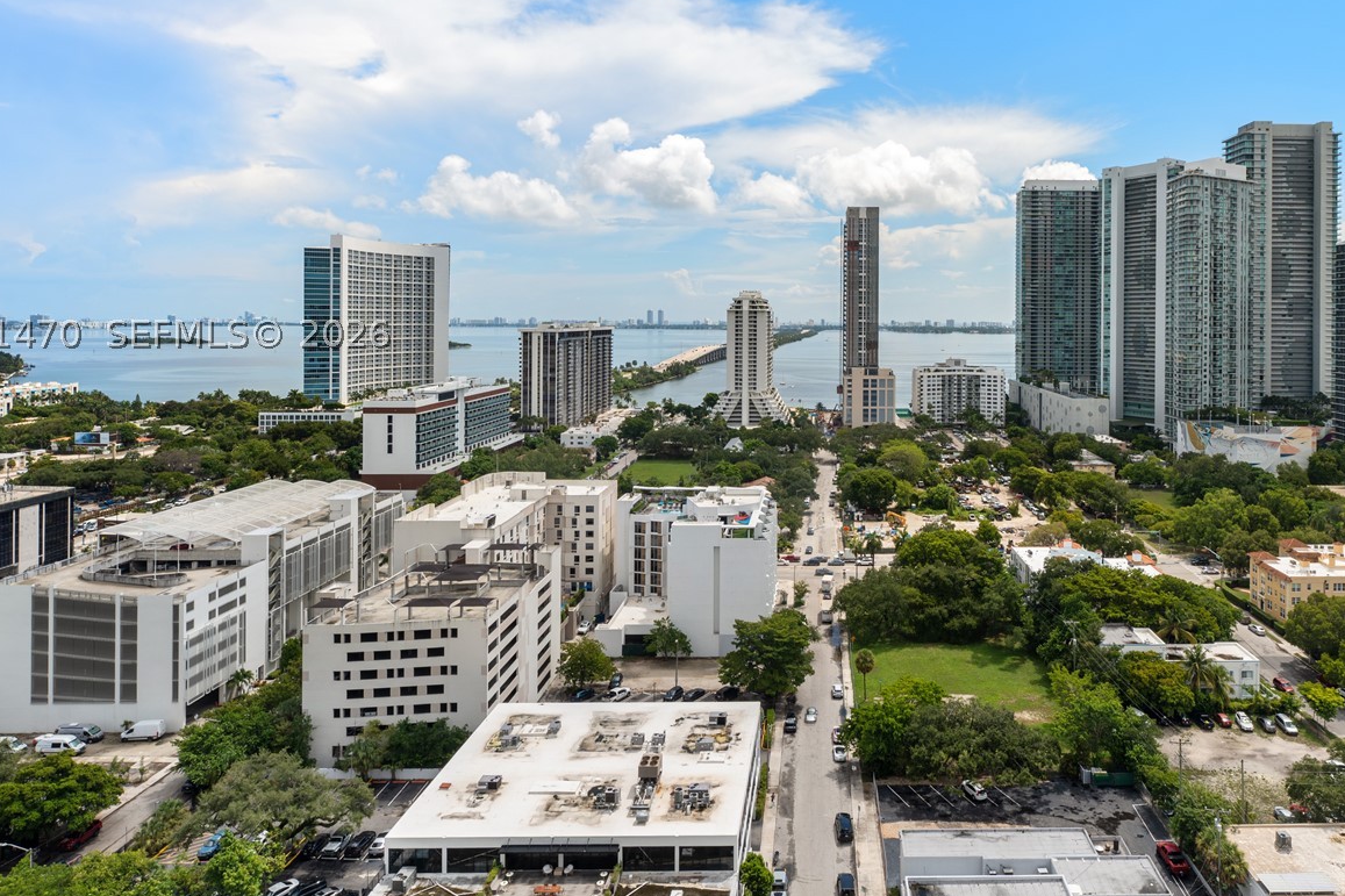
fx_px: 866
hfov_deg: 74.3
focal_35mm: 23
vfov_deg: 54.1
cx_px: 847
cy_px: 332
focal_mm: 15.8
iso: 80
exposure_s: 1/160
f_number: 11
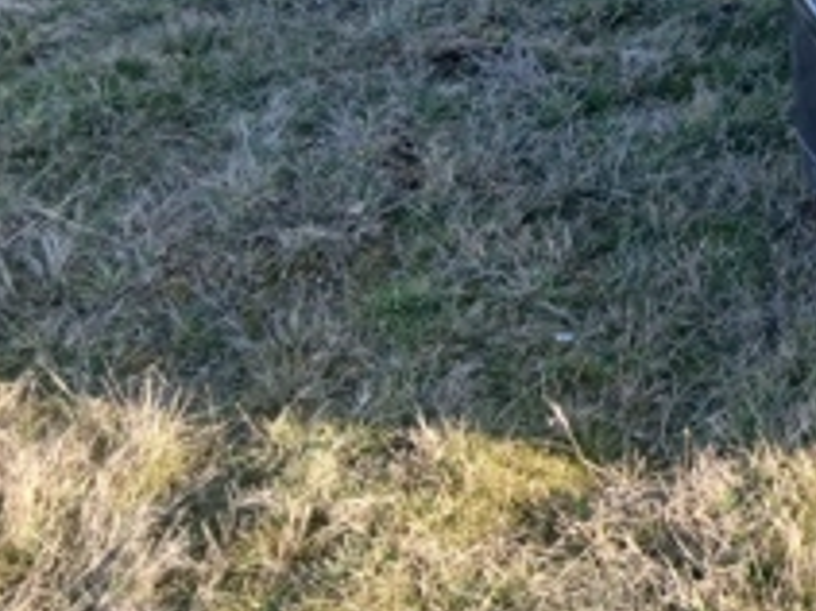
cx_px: 1064
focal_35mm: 74
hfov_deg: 23.3
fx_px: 1743
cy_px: -81
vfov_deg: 19.0
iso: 20
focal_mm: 3.98
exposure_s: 1/104
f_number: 1.8
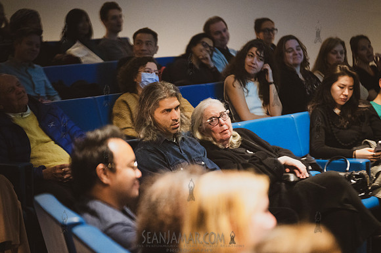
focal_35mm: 131
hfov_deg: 15.6
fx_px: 1388
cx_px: 190
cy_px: 126
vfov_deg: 10.4
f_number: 2.8
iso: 12800
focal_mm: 131
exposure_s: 1/160
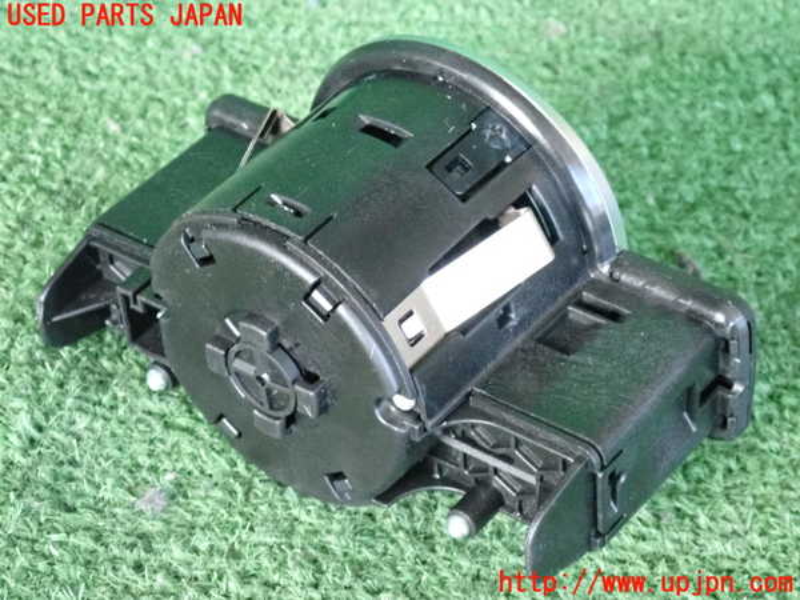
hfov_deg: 19.6
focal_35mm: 100
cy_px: 300
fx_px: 2311
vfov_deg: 14.8
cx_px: 400
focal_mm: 18
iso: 3200
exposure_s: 1/125
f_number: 4.9
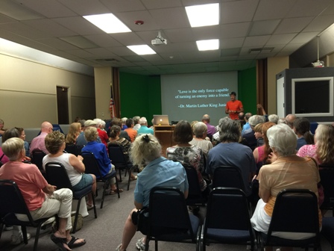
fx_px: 280
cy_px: 126
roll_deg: +1.6
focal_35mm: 29
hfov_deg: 61.7
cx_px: 167
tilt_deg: -3.3
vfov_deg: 48.2
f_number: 2.2
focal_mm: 4.15
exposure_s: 1/15
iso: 64
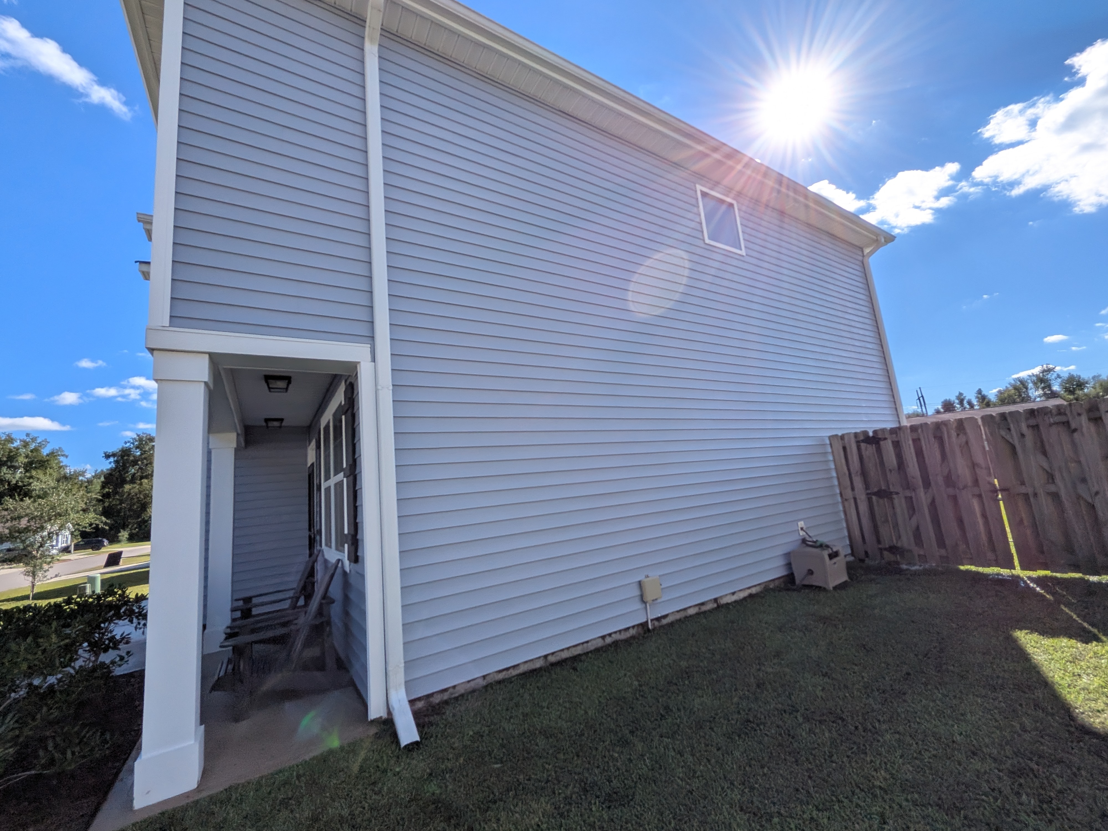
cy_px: 416
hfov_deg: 106.2
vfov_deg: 89.9
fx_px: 416
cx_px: 554
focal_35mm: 13
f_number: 2.2
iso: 31
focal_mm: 1.54
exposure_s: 1/1550
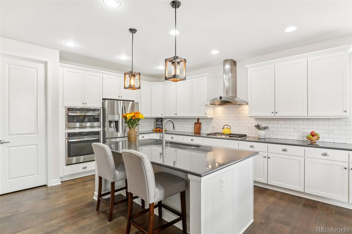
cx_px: 176
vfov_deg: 72.0
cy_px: 117
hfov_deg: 95.0
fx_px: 161
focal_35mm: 16
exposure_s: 1/30
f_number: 8
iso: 320
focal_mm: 11
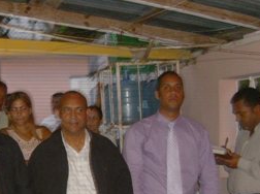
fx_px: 480
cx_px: 61
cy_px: 138
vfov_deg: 22.7
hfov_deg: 29.8
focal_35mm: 64
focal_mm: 6
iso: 200
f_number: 2.8
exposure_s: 1/60
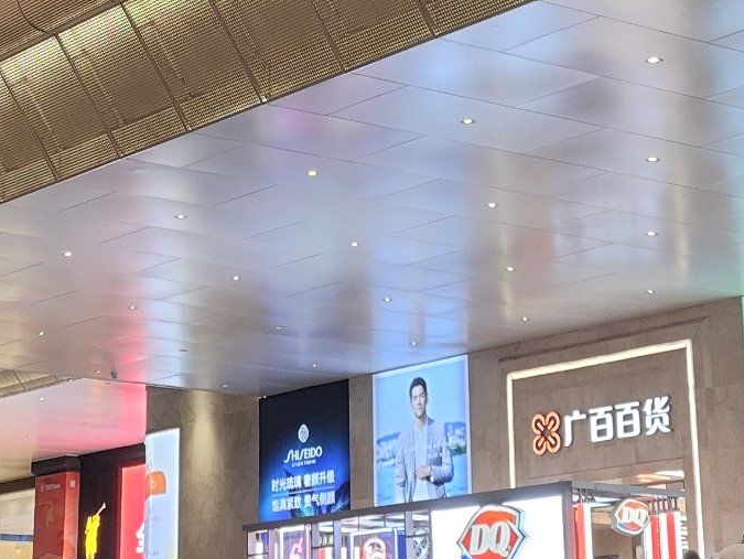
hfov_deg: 19.4
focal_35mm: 101
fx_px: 2172
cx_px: 317
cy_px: 69
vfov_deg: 14.5
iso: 80
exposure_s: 1/50
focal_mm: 4.71
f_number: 1.79
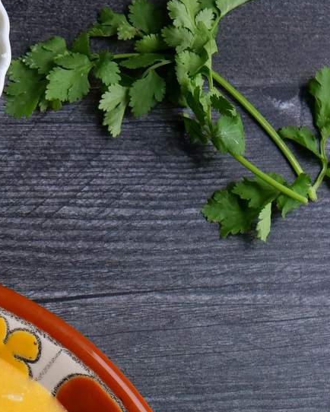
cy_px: 442
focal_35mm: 144
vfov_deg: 13.1
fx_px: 1757
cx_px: -120
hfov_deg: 10.5
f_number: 3.5
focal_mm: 25
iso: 500
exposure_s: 1/60
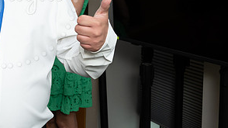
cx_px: 4
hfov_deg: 31.5
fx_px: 375
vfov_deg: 18.7
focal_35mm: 62
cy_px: -7
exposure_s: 1/80
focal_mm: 30
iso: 640
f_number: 5.6
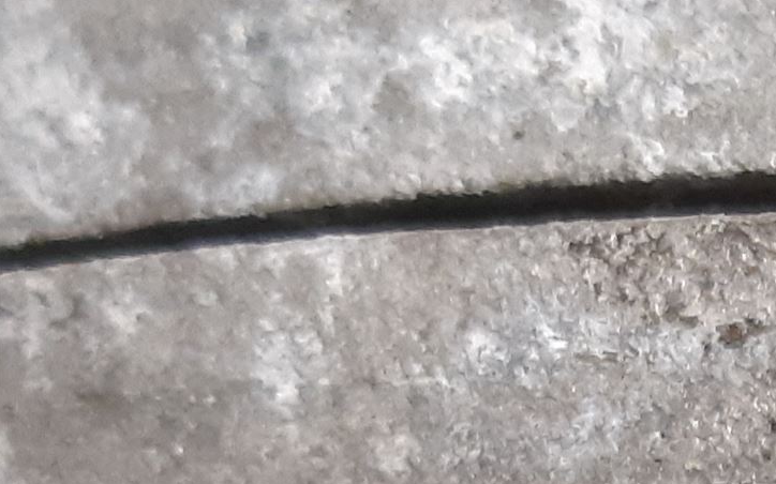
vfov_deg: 15.1
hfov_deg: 22.7
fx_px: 1649
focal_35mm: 78
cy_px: 798
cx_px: 1092
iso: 250
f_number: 1.7
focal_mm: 3.93
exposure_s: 1/33
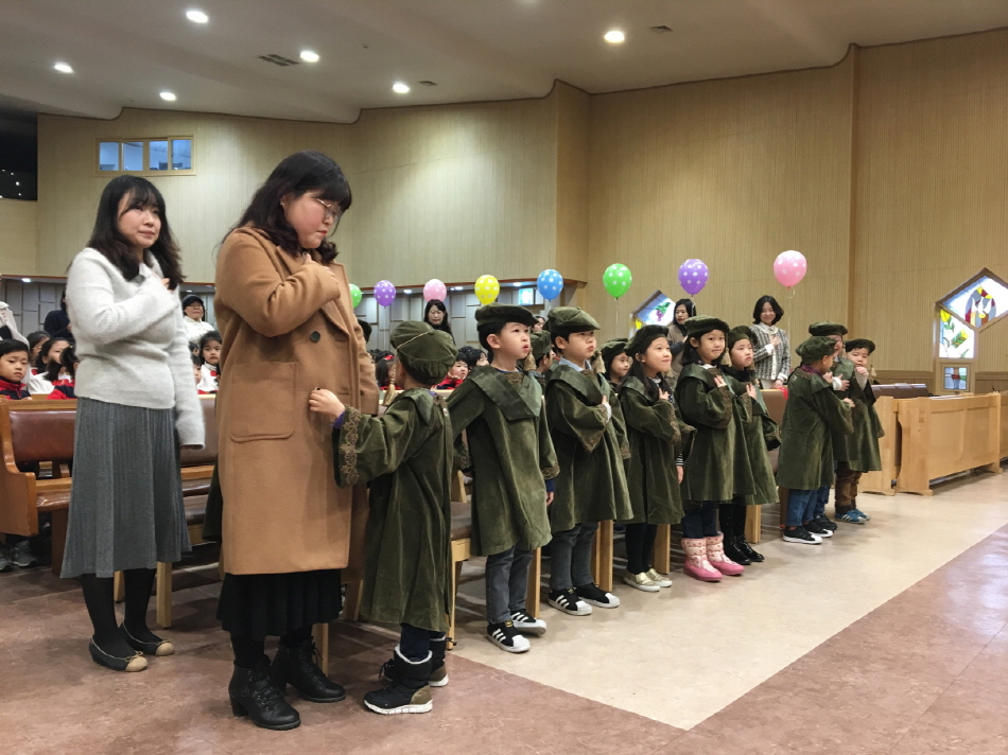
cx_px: 504
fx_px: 844
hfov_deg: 61.7
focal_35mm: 29
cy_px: 378
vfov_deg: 48.2
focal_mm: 4.15
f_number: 2.2
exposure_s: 1/30
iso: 80
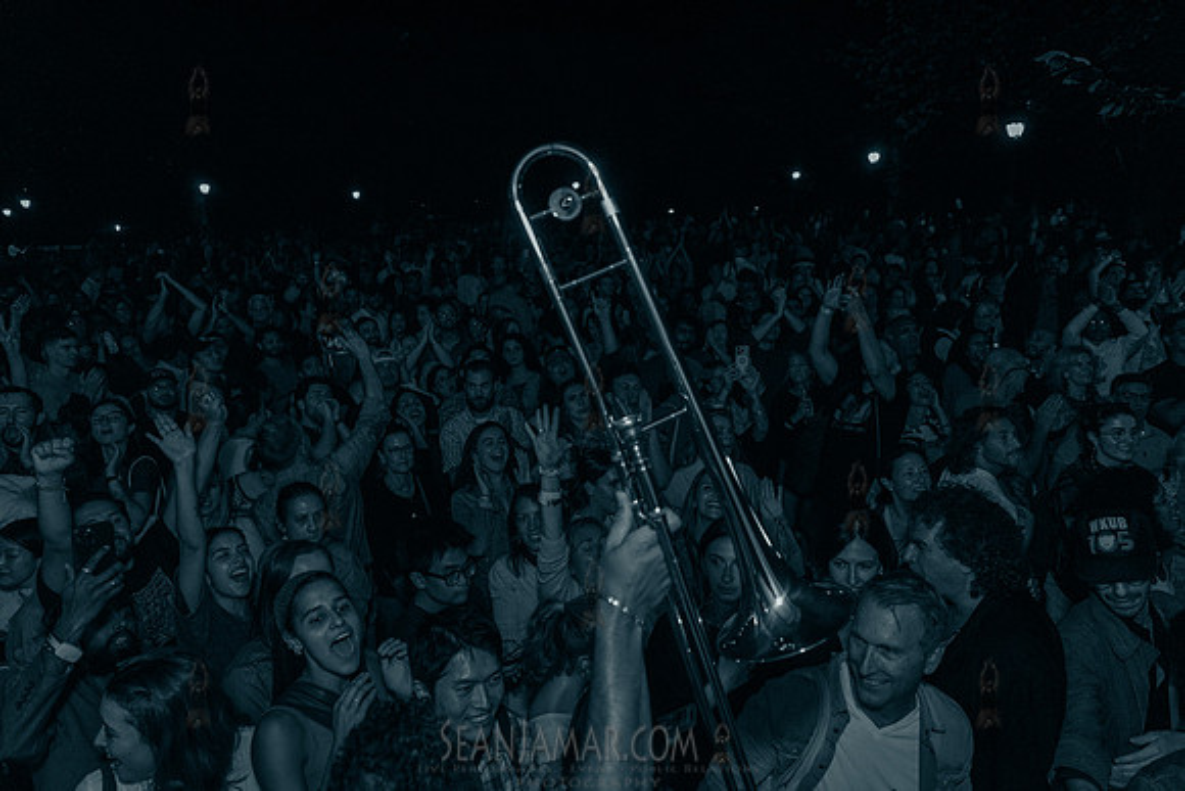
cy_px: 396
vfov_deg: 53.2
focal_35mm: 24
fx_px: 790
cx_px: 592
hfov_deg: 73.7
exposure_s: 1/320
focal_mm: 24
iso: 8000
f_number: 3.2
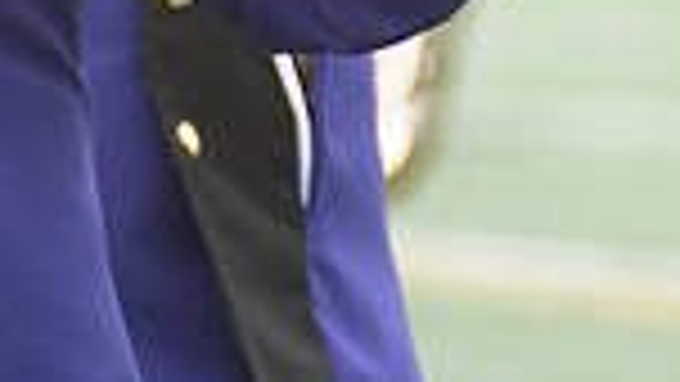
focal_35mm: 1687
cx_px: 151
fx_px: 30423
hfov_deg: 1.3
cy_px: -557
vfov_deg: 0.7
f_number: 5.6
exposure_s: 1/1250
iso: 2500
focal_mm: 360
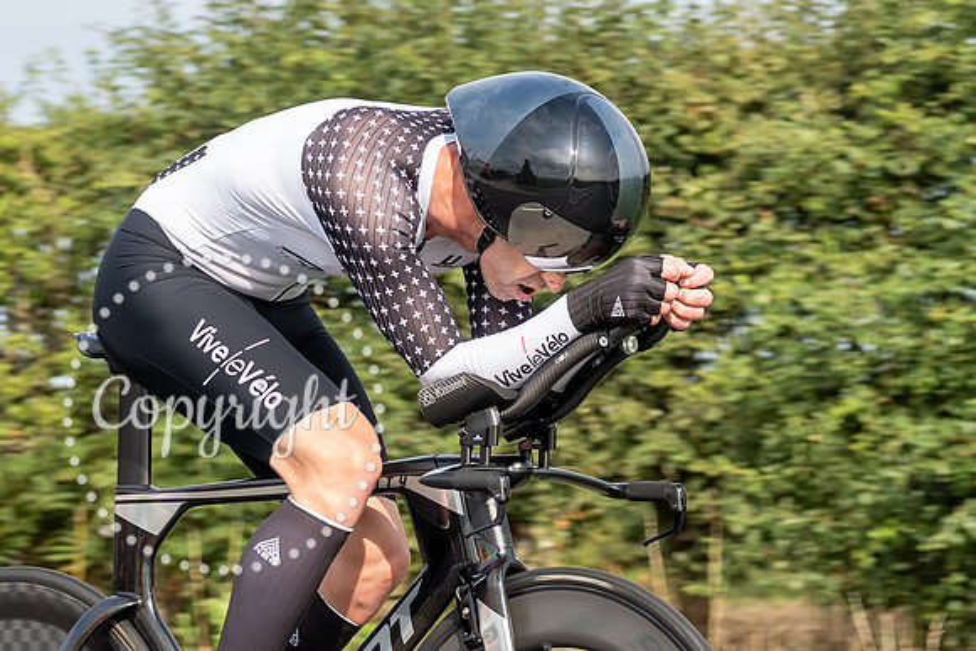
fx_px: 6249
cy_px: 249
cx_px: 298
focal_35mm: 230
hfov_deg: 8.9
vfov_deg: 6.0
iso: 125
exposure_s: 1/640
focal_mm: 68
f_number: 4
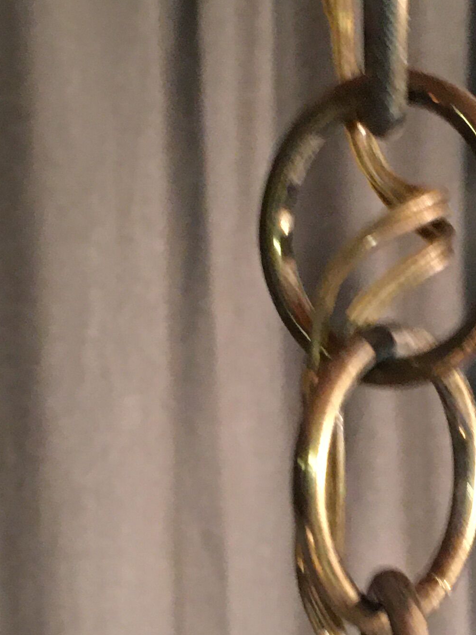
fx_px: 1613
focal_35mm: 88
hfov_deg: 16.7
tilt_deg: -6.1
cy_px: 502
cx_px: 376
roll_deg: -0.3
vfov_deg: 22.0
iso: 80
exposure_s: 1/4
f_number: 2.2
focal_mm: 4.15
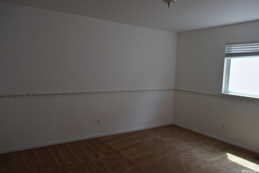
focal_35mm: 27
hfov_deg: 67.4
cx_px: 130
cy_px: 86
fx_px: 194
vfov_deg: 47.9
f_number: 5.6
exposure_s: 1/125
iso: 400
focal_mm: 18
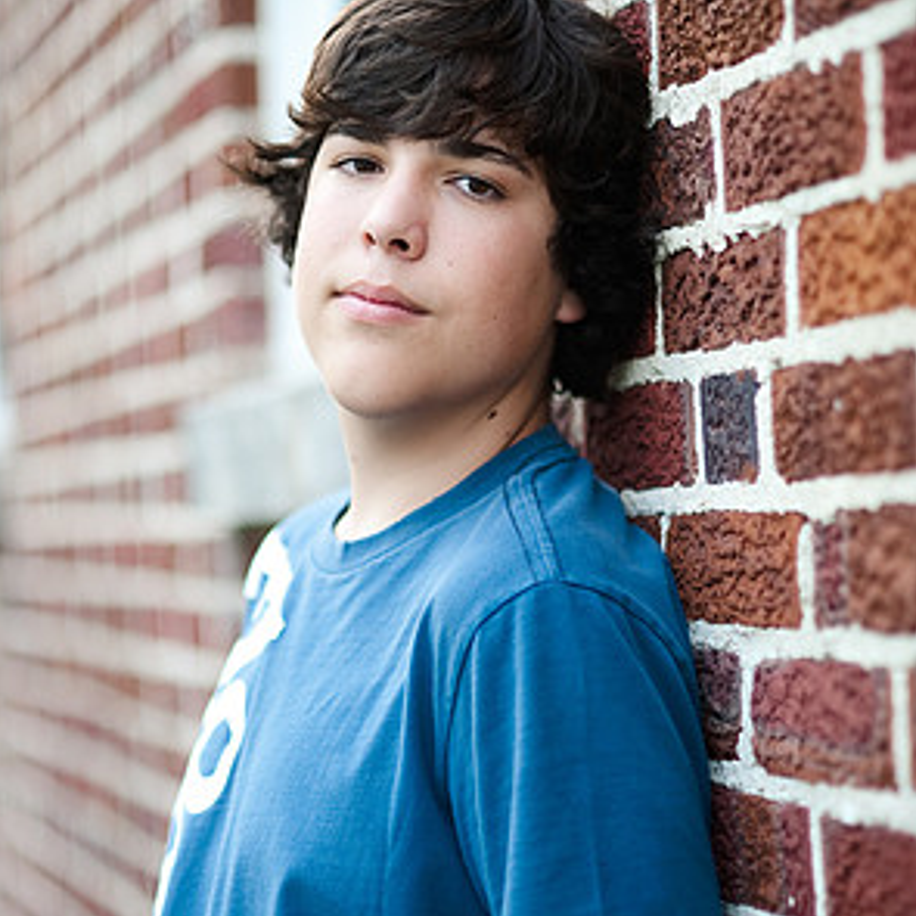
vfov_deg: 15.8
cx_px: 455
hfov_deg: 15.8
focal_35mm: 110
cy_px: 447
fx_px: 3293
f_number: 2
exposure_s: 1/250
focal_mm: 85
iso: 200
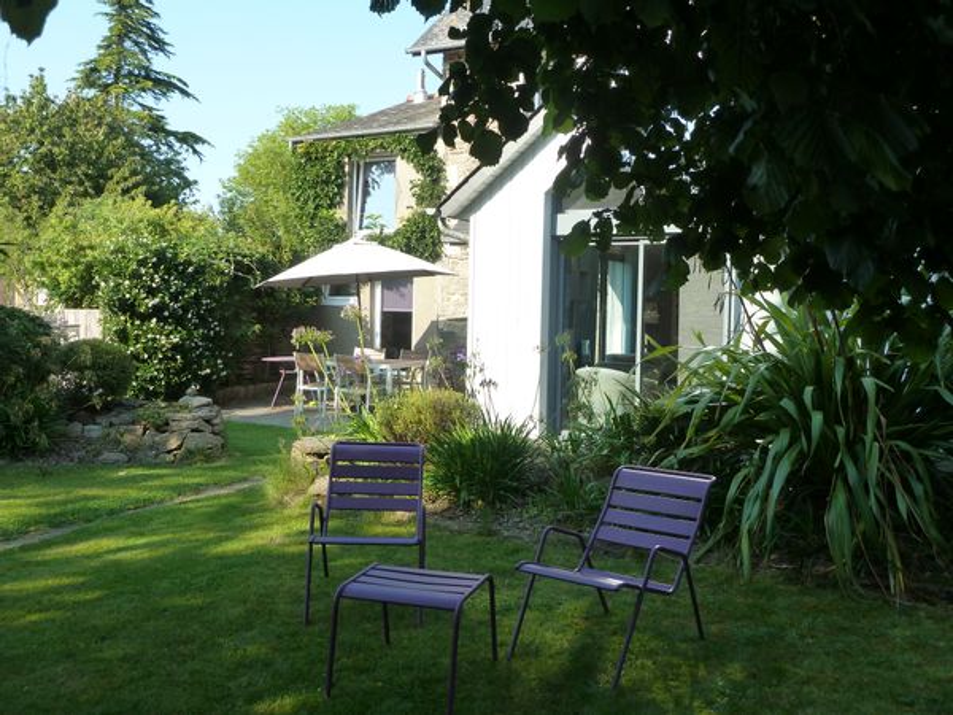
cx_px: 476
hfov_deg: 52.6
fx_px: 964
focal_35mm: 35
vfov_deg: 40.7
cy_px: 358
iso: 125
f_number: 4
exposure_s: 1/200
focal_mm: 5.7
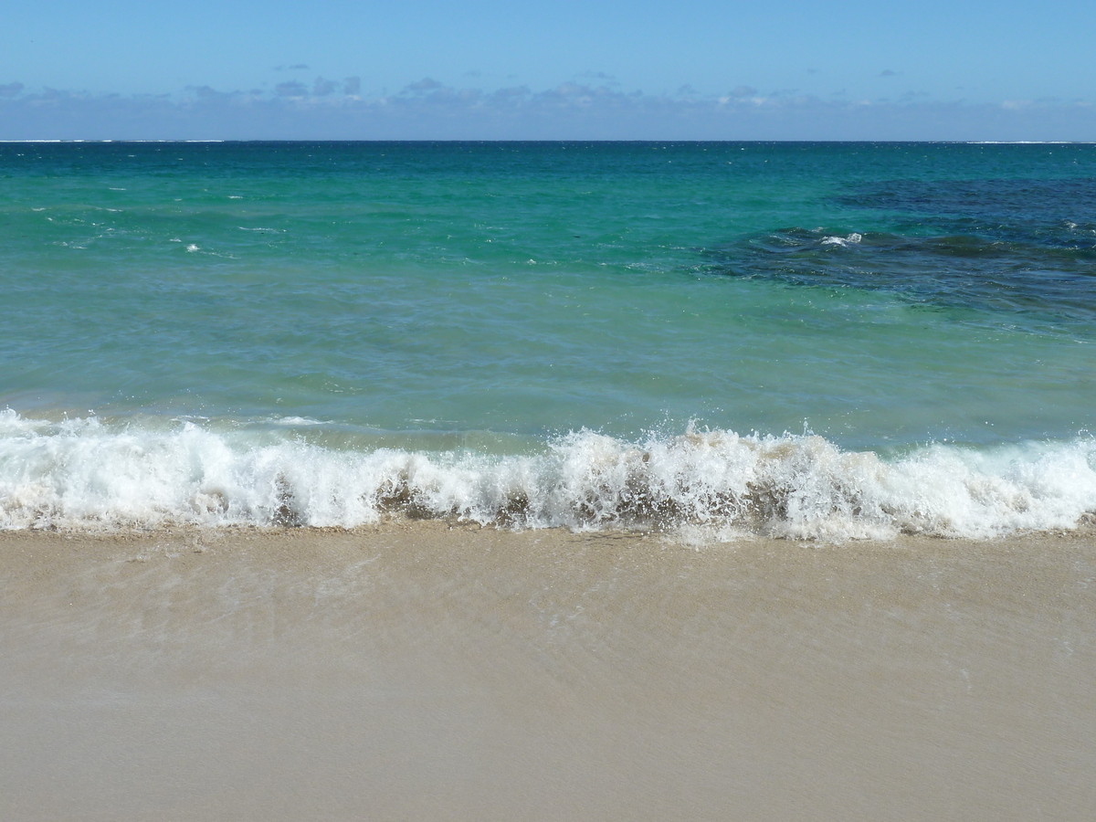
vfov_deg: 28.0
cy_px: 411
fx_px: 1646
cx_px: 548
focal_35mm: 52
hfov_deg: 36.8
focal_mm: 8.5
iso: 80
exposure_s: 1/500
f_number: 5.6
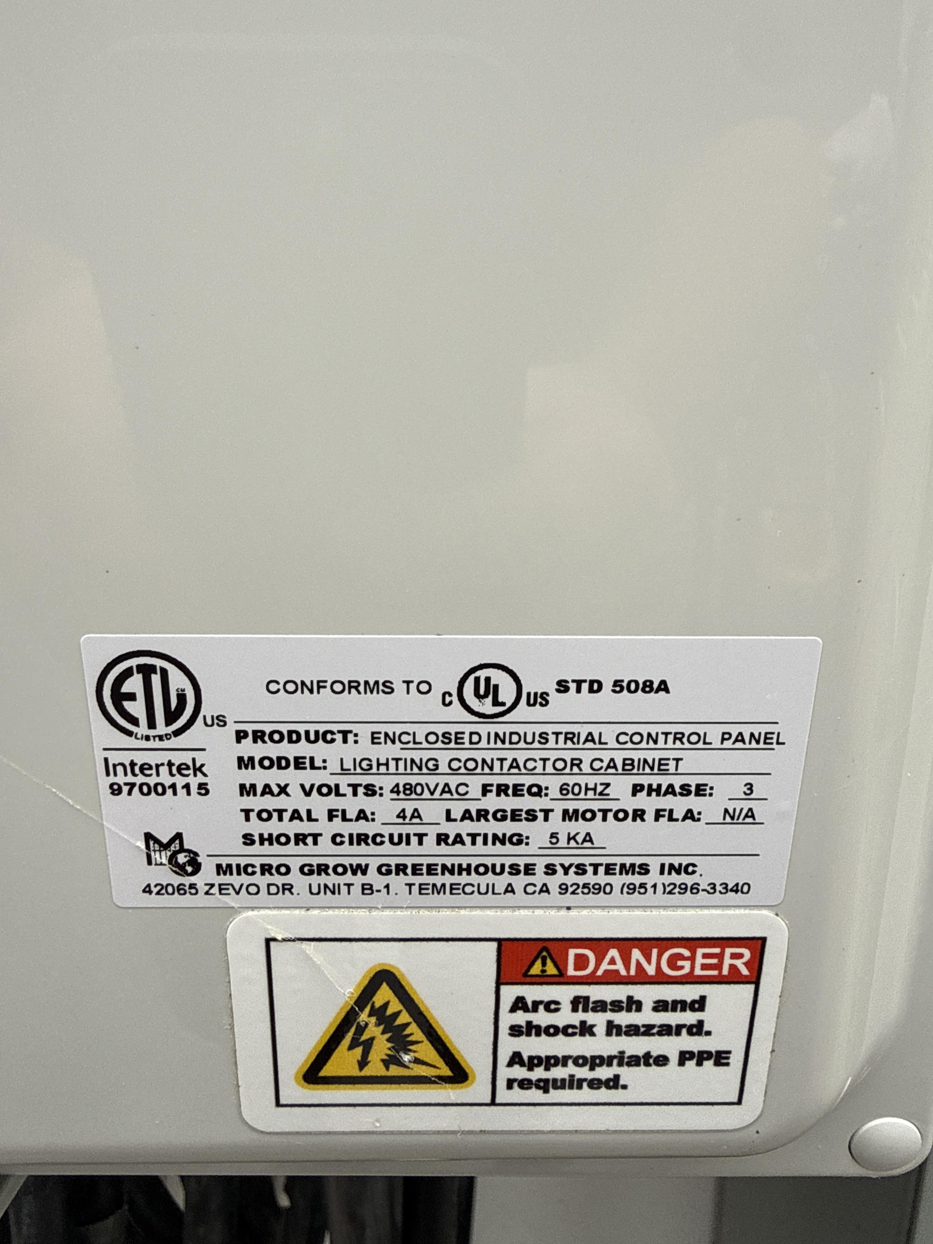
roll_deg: +0.5
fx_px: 898
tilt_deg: -16.1
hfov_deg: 54.9
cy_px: 622
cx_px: 466
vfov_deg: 69.4
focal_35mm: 25
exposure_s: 1/165
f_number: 2.2
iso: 40
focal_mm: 2.22
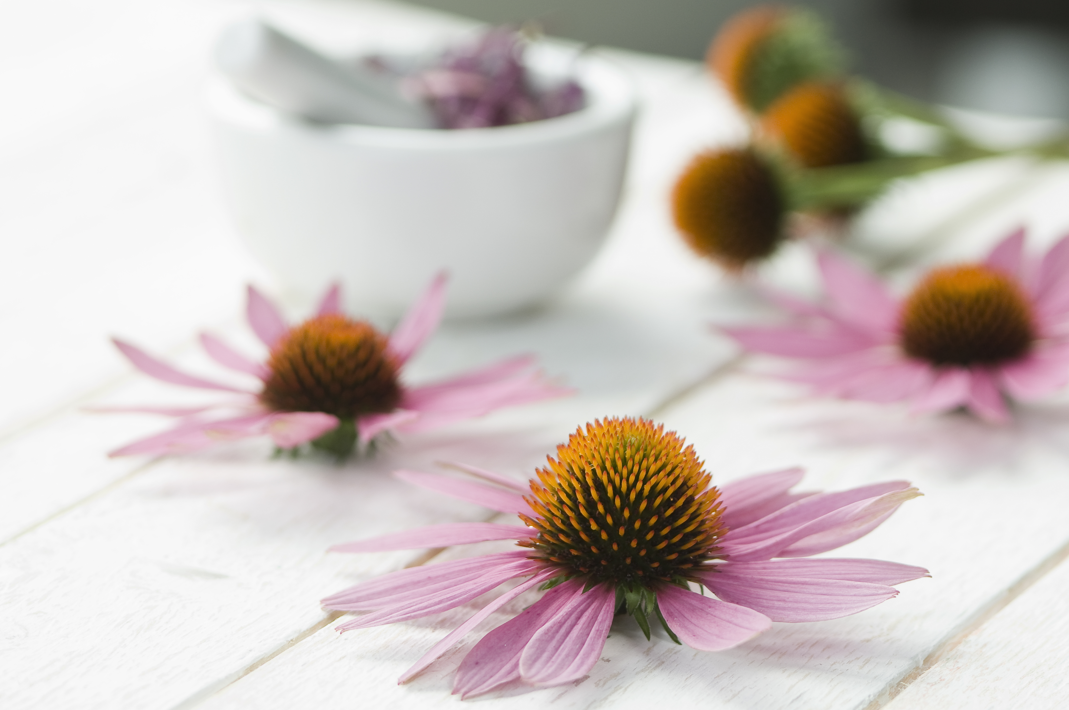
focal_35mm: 177
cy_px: 359
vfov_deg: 7.8
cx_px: 578
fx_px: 5237
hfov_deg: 11.7
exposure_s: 1/80
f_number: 4
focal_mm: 105
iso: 100
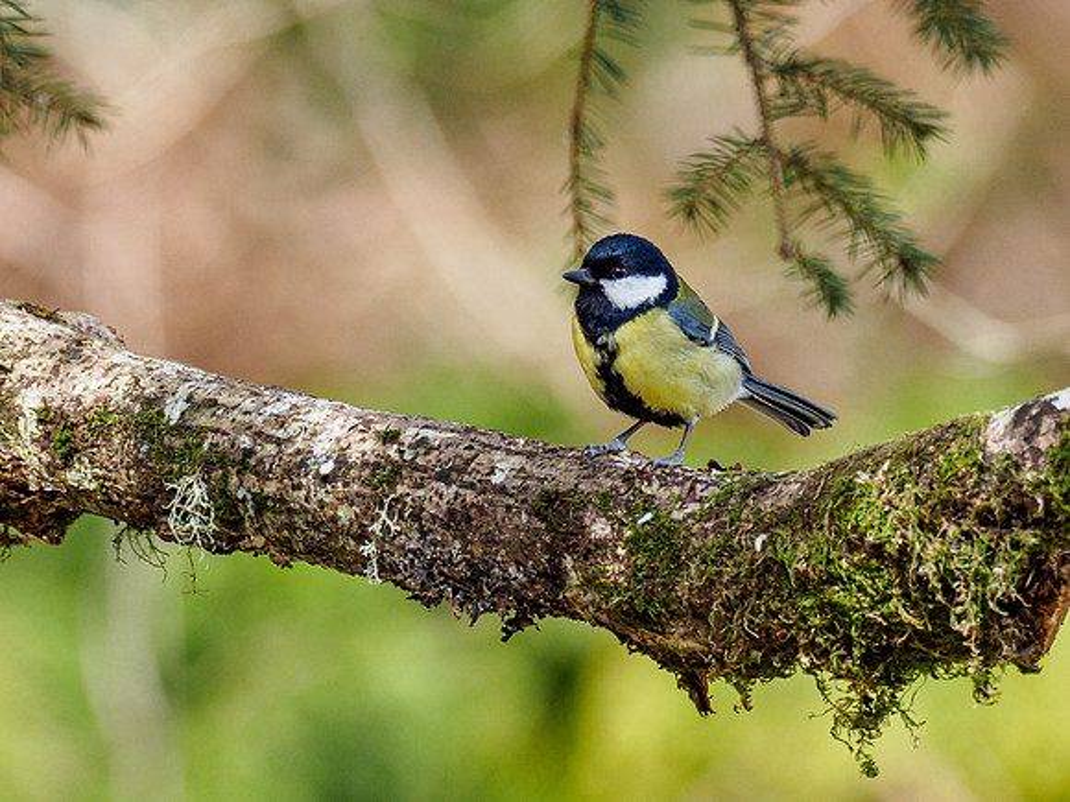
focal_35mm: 1193
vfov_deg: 1.2
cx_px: 417
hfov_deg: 1.7
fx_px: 36878
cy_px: 105
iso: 500
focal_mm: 300
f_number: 4.5
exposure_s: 1/800
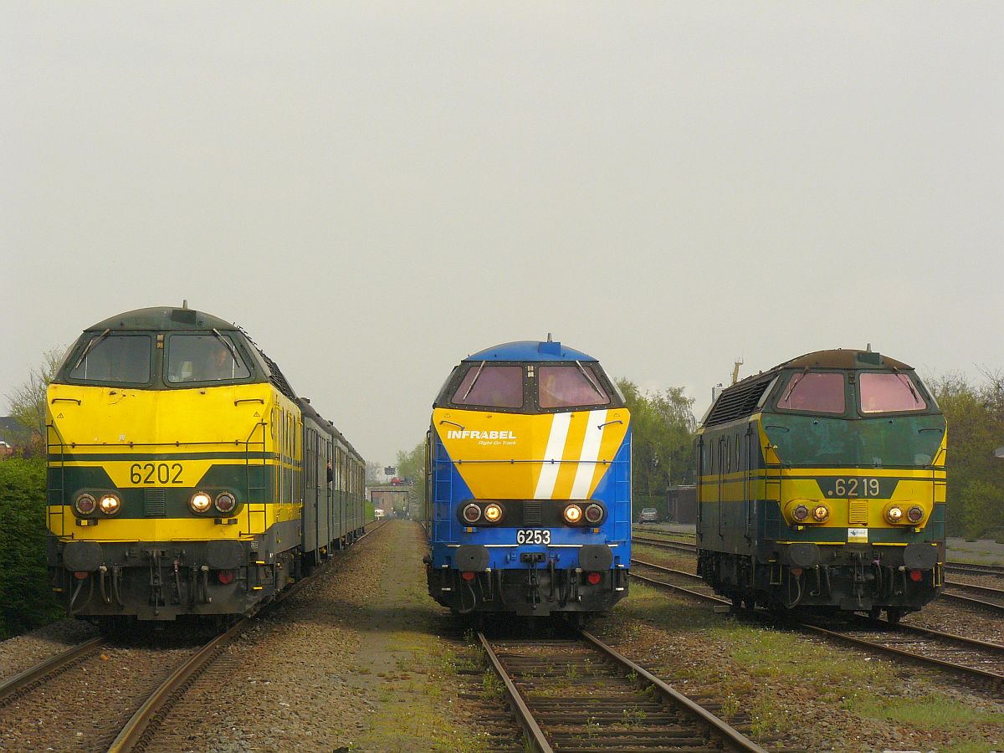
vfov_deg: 10.3
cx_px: 502
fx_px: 4177
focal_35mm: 144
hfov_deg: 13.7
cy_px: 376
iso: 100
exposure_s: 1/400
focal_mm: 24.1
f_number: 6.3
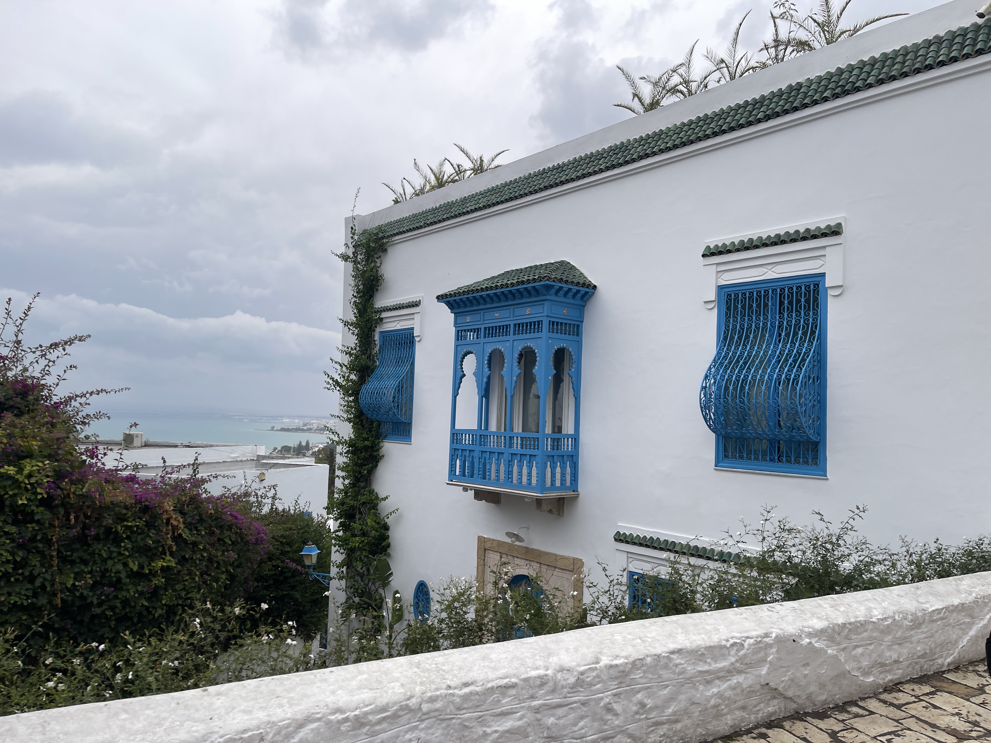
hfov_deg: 69.4
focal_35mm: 25
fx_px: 716
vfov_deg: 54.9
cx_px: 496
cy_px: 372
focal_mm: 5.1
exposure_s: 1/206
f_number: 1.6
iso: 32
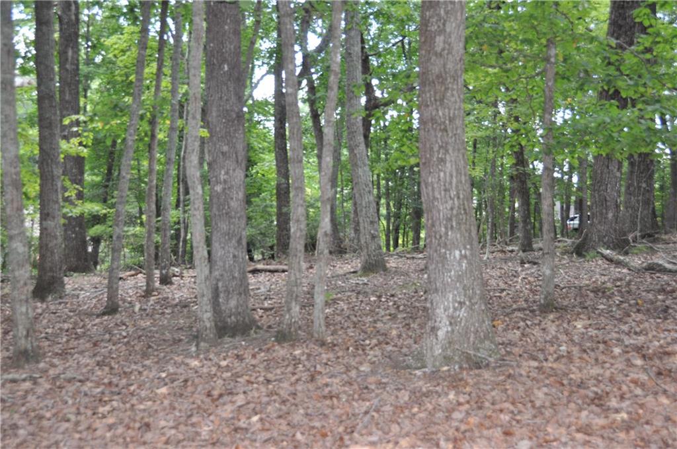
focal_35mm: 42
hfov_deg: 46.5
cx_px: 338
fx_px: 788
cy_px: 224
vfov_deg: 31.8
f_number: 4
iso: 720
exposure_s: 1/125
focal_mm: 28
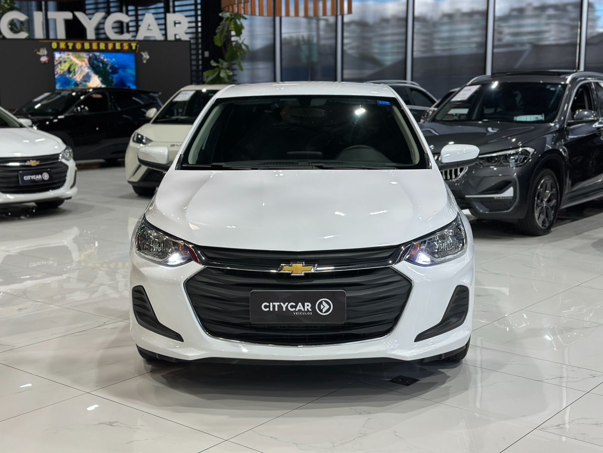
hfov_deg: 39.7
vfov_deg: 30.3
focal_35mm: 48
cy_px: 226
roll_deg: +0.1
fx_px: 836
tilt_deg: -9.1
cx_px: 302
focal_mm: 6.86
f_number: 1.78
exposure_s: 1/120
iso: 100
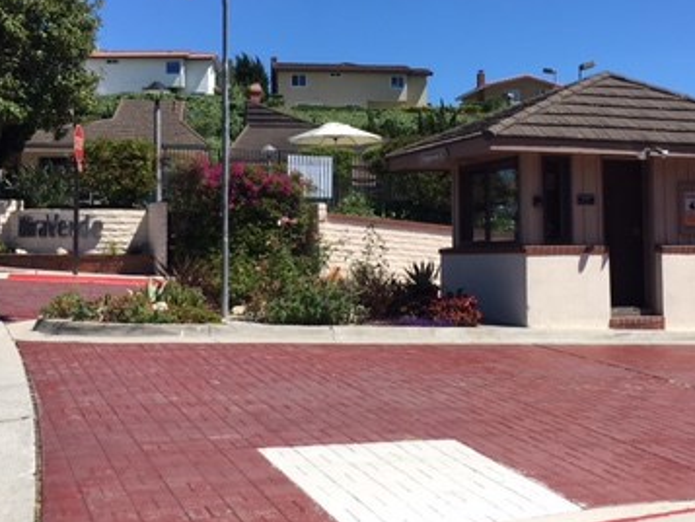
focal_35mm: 52
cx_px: 391
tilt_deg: +5.5
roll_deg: +1.0
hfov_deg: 36.8
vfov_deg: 27.9
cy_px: 187
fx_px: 1044
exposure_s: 1/1923
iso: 25
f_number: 2.2
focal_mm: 4.15
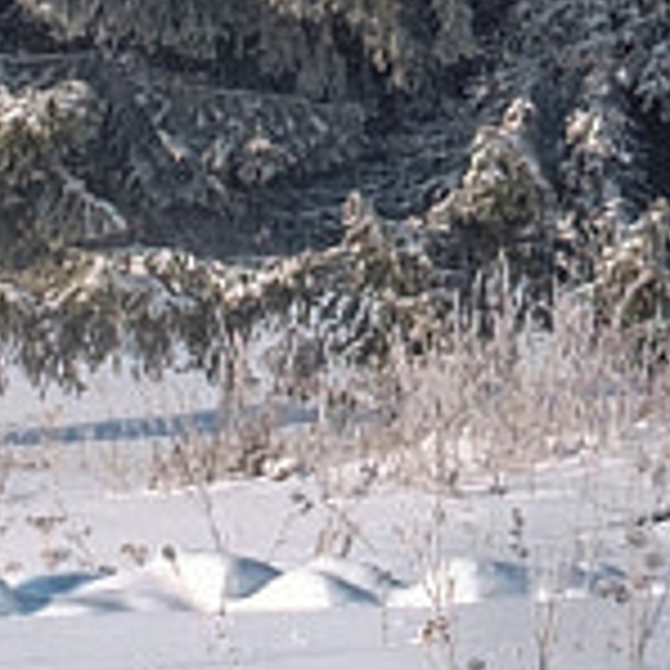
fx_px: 15000
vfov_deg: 2.5
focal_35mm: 685
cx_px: 1749
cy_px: -553
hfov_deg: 2.5
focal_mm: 50
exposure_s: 1/300
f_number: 11
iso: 200
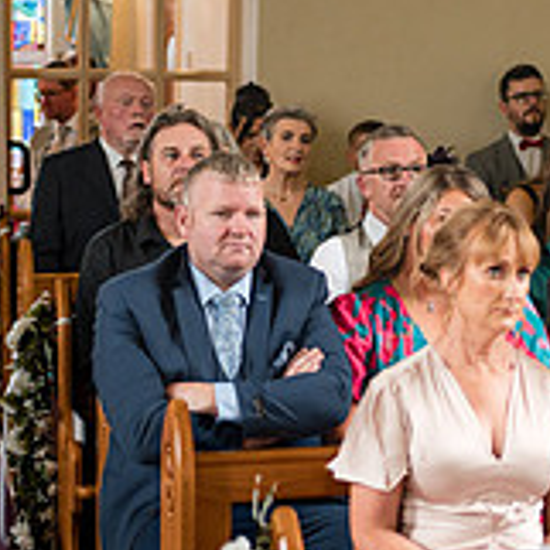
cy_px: 295
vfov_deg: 16.3
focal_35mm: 107
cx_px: 495
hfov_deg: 16.1
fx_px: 1923
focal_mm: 35
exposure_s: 1/500
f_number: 1.8
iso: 800
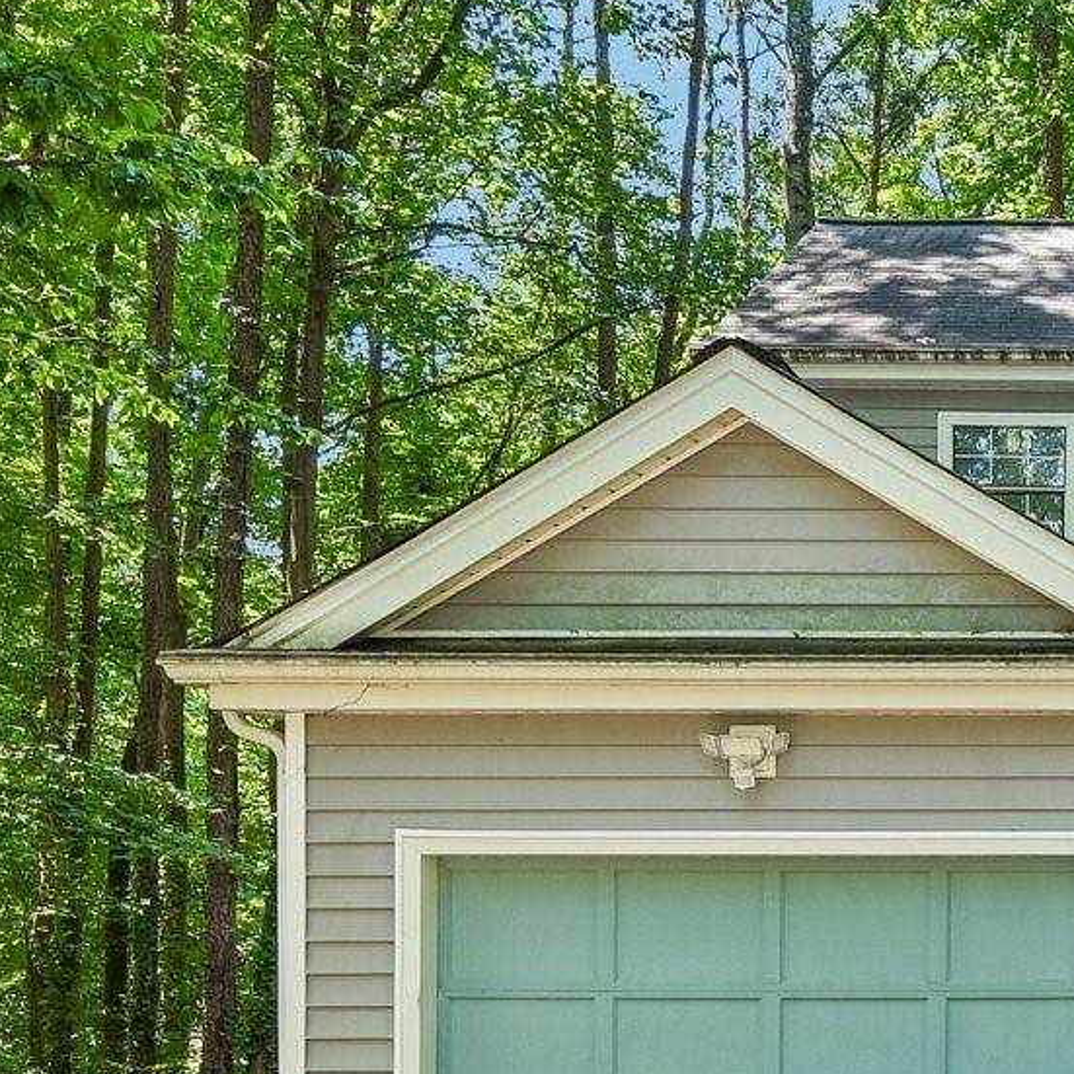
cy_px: 929
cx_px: 1386
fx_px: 2106
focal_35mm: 60
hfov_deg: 24.9
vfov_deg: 27.7
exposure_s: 1/20
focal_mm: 19
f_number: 11
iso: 200
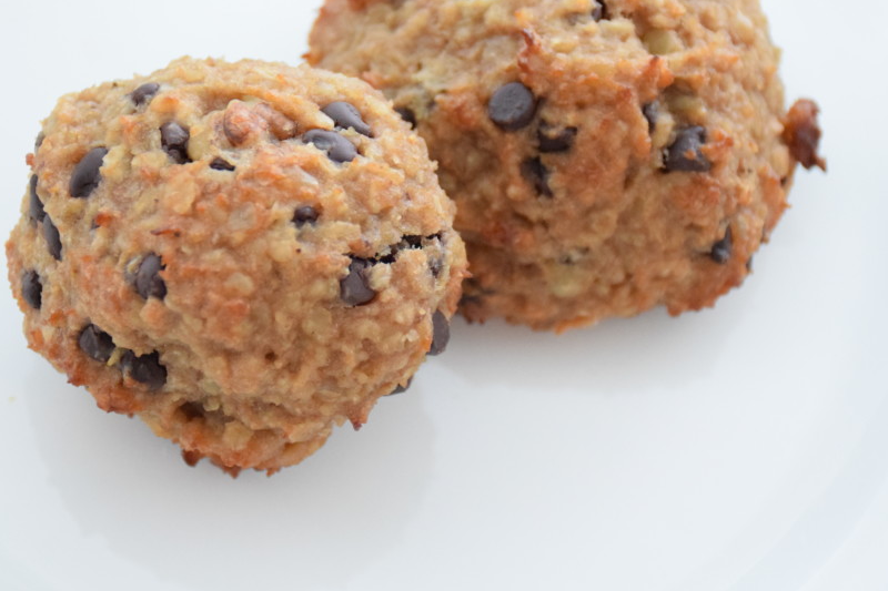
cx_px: 426
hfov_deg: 16.3
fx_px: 3107
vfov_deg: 10.9
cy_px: 193
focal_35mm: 126
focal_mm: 56
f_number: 4.8
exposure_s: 1/160
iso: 4000
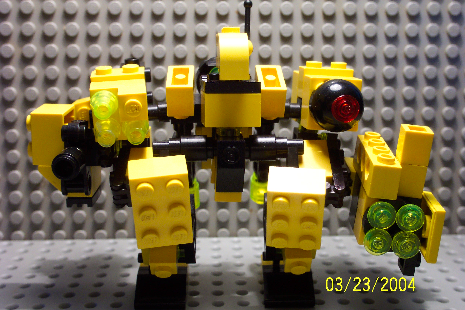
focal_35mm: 61
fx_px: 788
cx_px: 232
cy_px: 155
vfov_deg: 22.3
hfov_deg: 32.9
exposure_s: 1/45
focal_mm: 12.6
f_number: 3.5
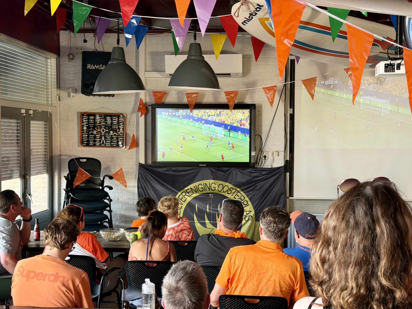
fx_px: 571
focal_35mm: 48
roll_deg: +0.3
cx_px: 206
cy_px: 154
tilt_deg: -2.3
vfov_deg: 30.3
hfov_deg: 39.7
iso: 160
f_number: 1.78
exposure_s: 1/60
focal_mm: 6.76
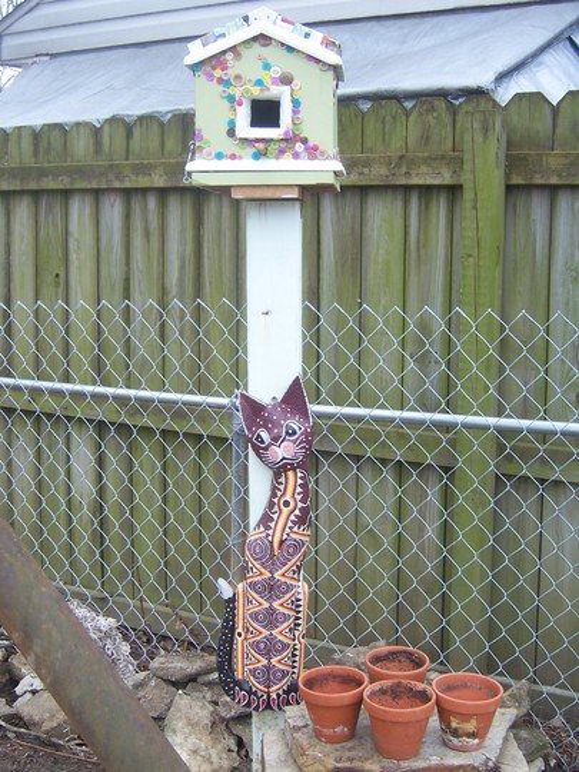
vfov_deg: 42.9
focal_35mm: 44
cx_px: 290
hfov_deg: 32.9
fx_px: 981
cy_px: 386
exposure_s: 1/60
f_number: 3.3
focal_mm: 7.3
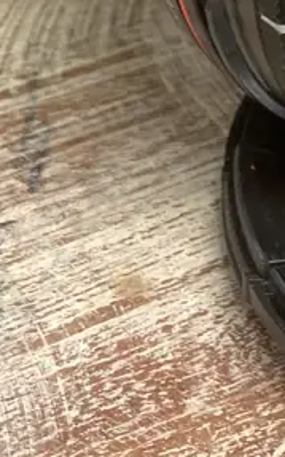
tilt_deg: -34.4
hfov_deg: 12.0
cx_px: 350
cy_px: -156
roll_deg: -10.7
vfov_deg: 18.2
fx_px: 1319
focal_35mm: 106
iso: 320
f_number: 1.8
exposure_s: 1/50
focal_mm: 3.99
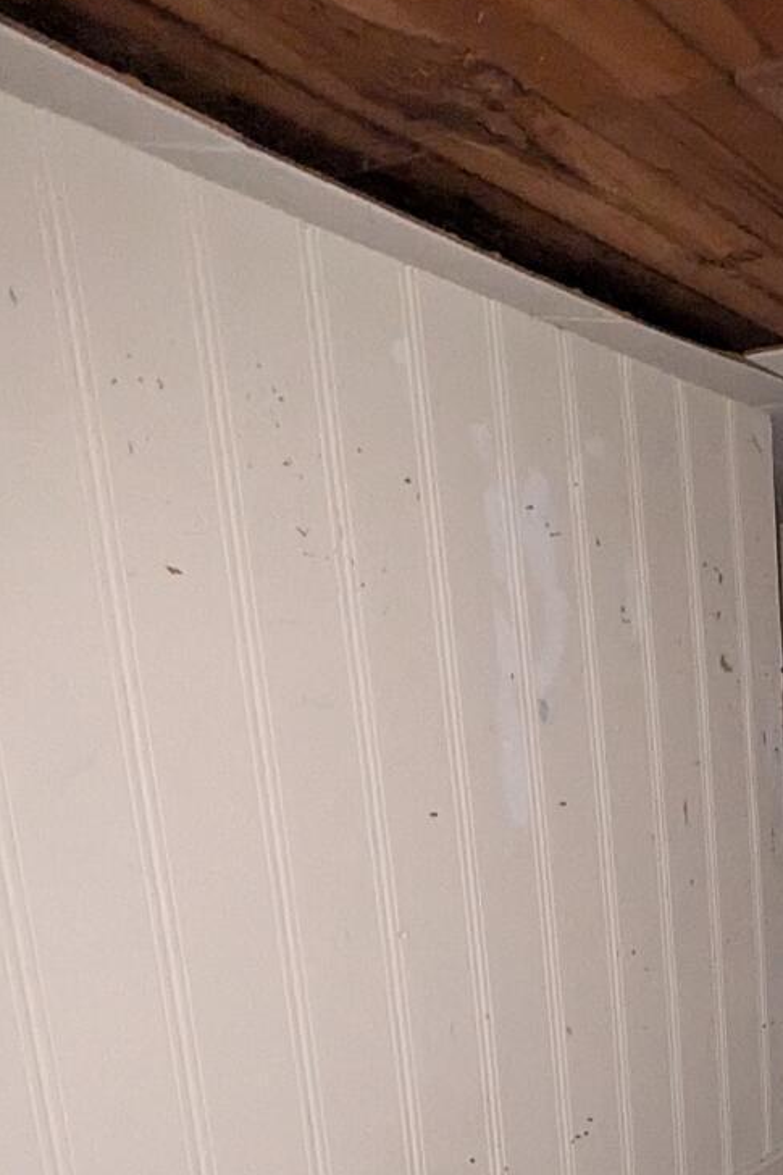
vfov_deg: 44.8
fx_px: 1306
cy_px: 1022
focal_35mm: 40
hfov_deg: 28.7
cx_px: 952
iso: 2493
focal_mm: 1.83
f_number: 2.2
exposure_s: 1/20
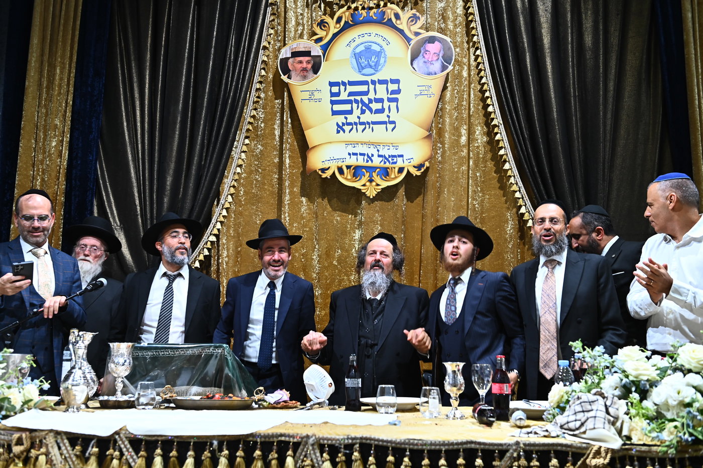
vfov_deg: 37.8
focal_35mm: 35
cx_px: 352
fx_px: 683
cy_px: 234
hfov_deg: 54.4
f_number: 4.5
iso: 1250
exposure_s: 1/160
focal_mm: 35
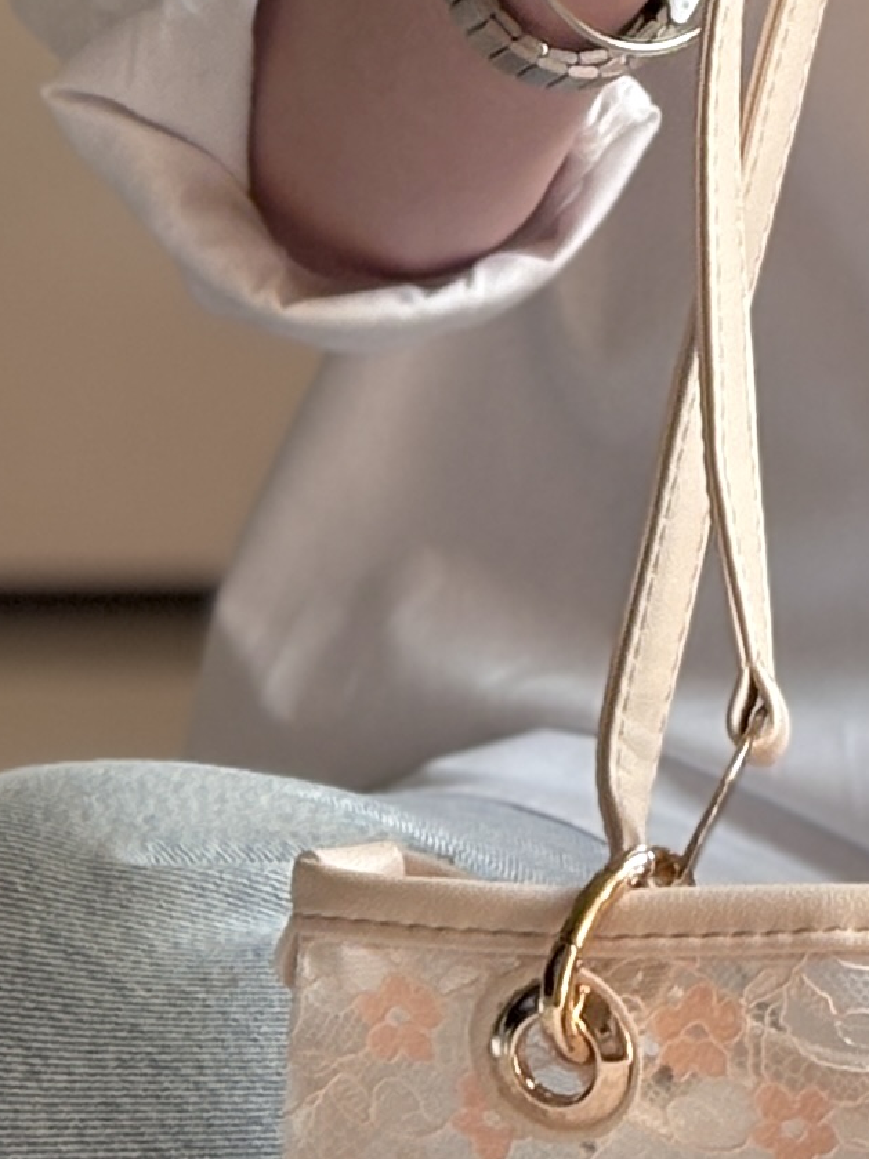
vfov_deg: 7.8
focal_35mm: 250
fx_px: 8370
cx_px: 1054
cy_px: -283
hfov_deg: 5.9
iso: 160
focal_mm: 5.96
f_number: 1.6
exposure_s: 1/51
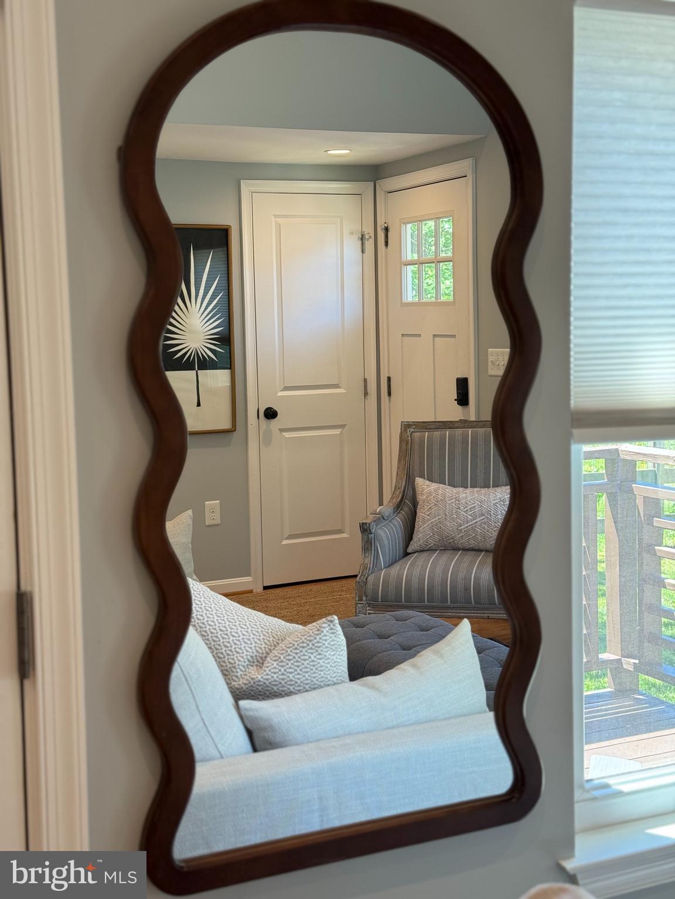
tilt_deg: -5.4
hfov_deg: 30.3
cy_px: 450
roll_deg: +1.3
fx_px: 1248
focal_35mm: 48
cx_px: 338
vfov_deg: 39.7
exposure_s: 1/120
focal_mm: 6.76
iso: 100
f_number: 1.78
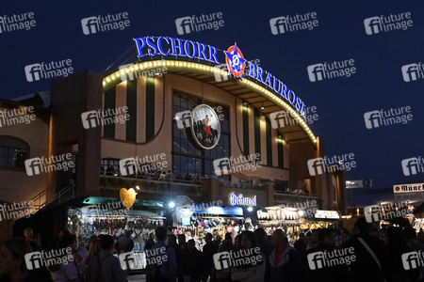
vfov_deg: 31.9
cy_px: 141
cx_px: 212
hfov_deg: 46.4
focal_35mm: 42
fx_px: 495
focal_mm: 28
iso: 5000
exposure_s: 1/200
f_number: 7.1
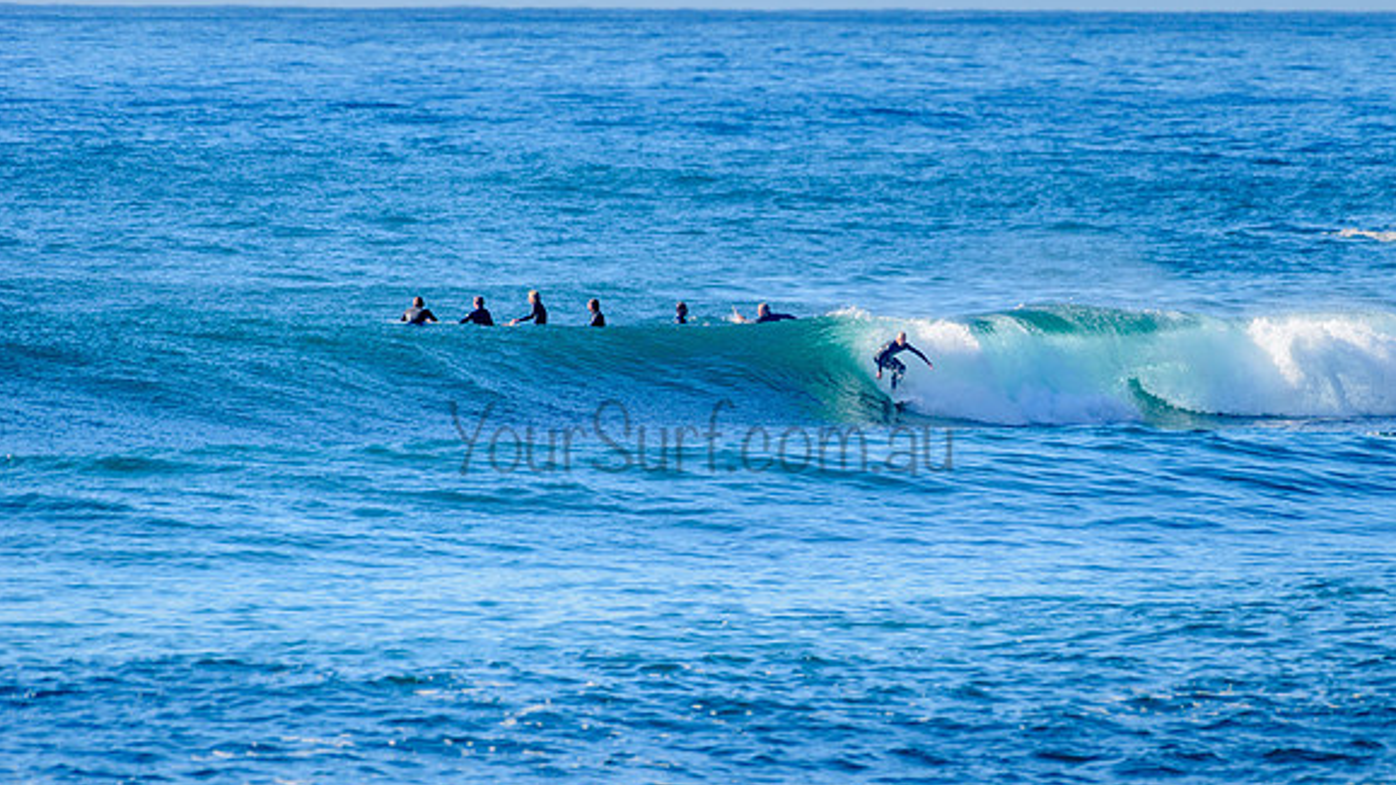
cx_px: 857
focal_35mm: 645
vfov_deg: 1.9
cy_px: 348
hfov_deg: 3.3
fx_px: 23873
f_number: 5.6
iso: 280
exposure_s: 1/2000
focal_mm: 500
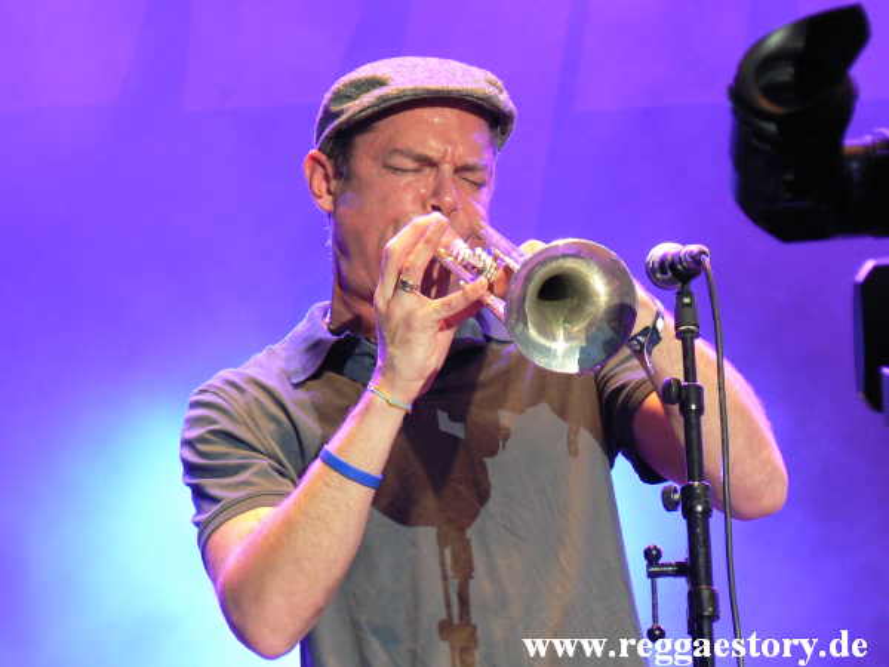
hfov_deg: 9.3
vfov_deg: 7.0
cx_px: 444
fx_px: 5470
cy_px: 334
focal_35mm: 213
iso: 200
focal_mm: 36.5
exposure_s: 1/30
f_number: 3.3
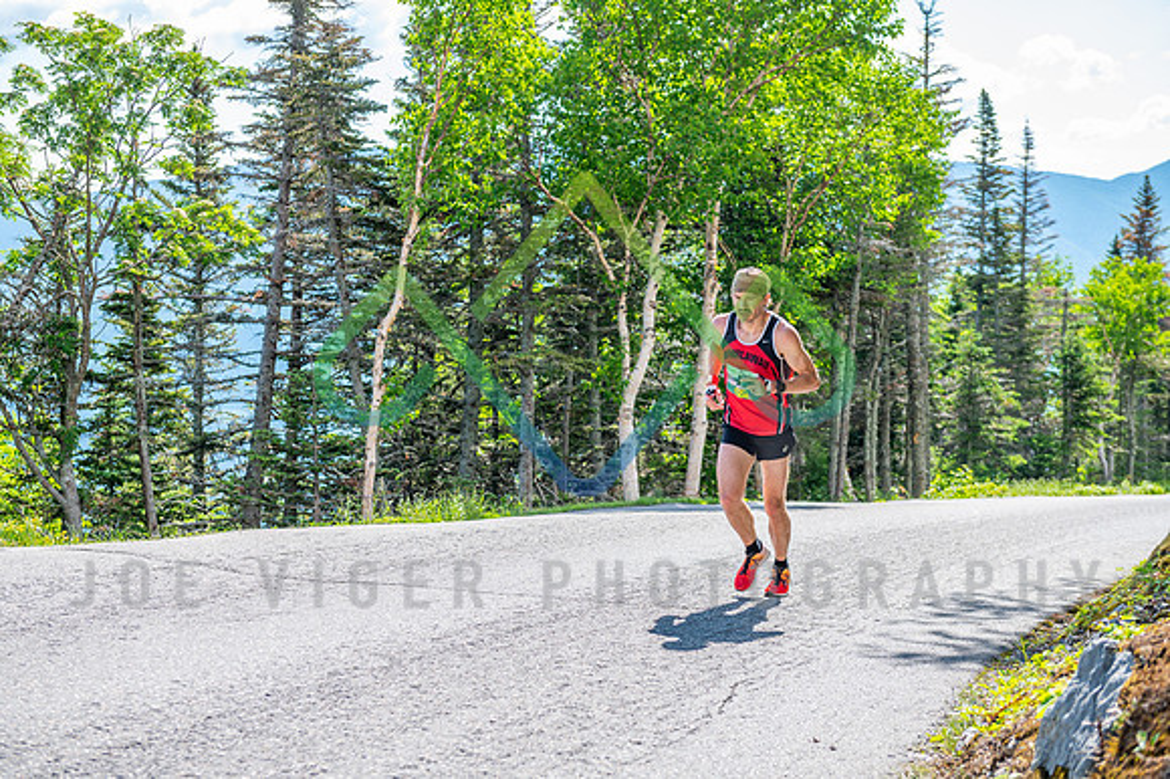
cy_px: 390
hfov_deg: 35.7
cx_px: 585
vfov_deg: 24.2
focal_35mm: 56
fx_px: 1819
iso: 250
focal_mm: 56
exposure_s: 1/1000
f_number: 4.5
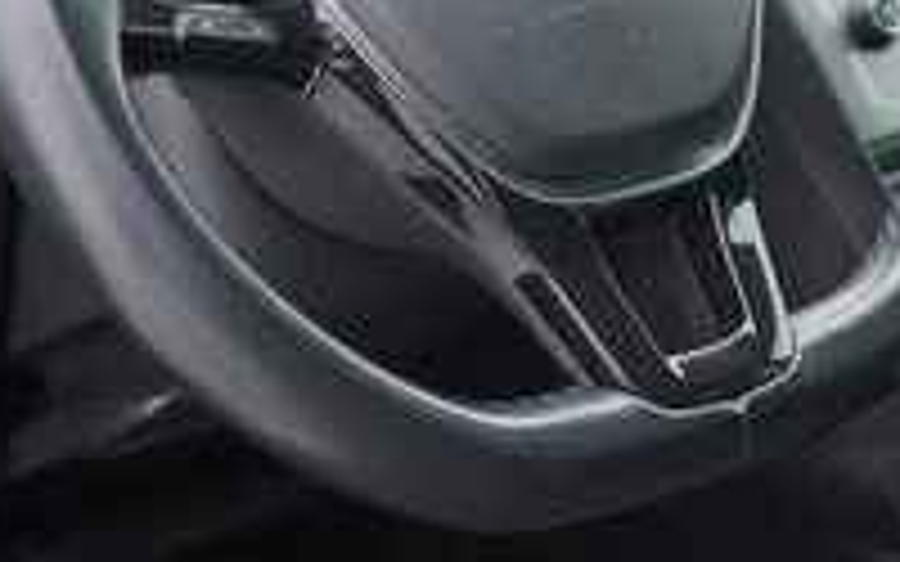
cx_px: 526
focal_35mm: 101
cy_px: -155
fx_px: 2477
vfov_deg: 12.6
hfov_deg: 20.6
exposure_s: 1/40
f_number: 2.8
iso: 200
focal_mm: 24
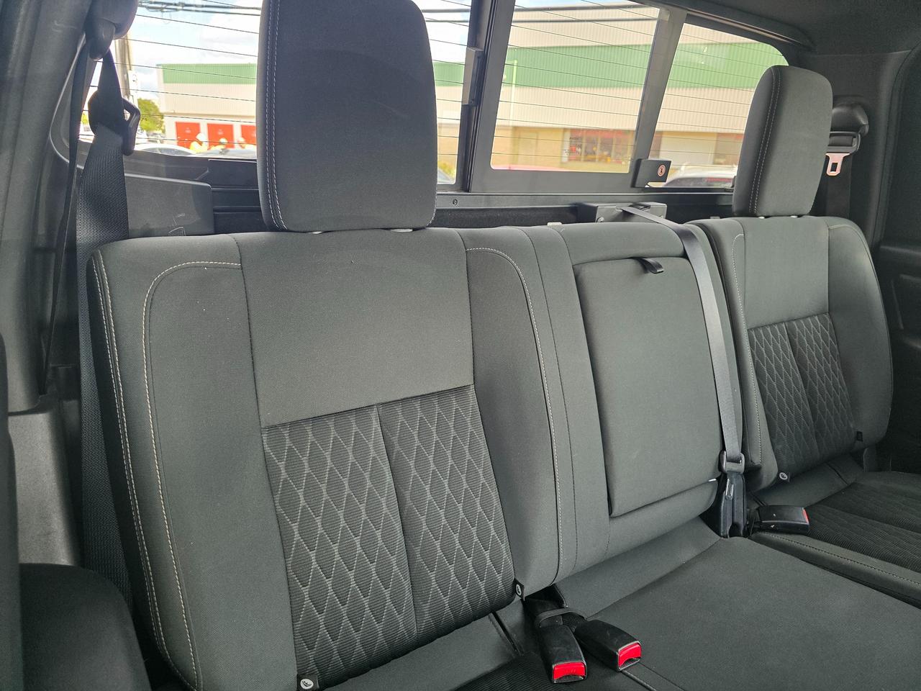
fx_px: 612
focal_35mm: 23
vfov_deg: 58.9
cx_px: 460
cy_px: 346
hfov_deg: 73.9
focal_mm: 6.3
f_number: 1.7
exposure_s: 1/120
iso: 160
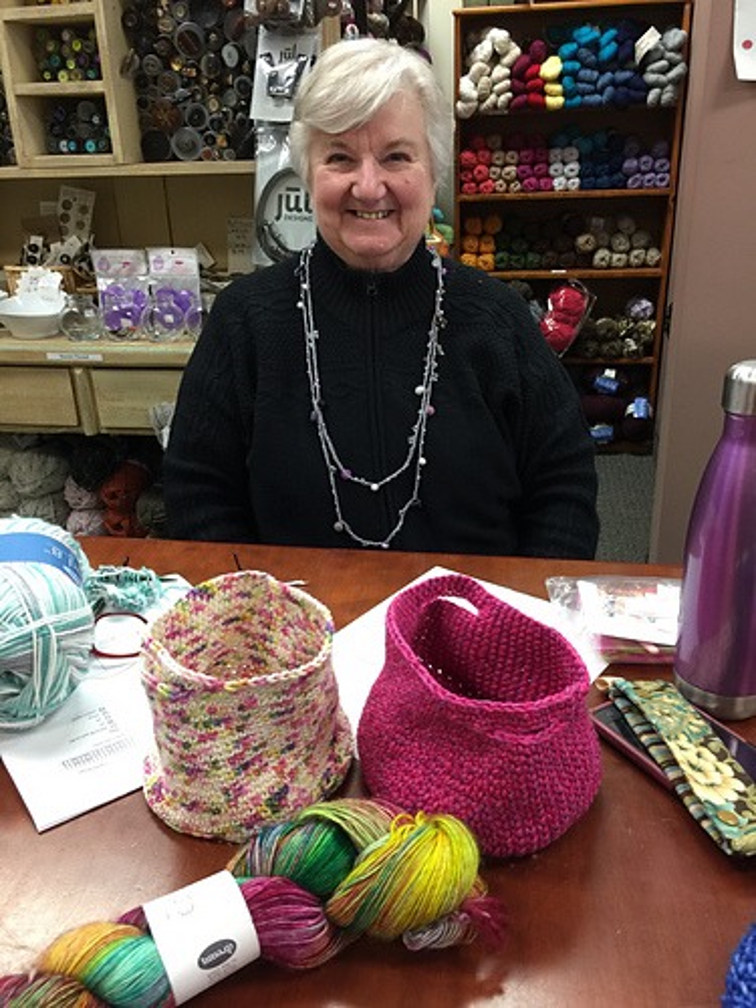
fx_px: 844
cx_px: 378
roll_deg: +1.5
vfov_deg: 61.7
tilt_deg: -22.5
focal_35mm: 29
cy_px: 504
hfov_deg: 48.2
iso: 50
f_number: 2.2
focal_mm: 4.15
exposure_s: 1/15
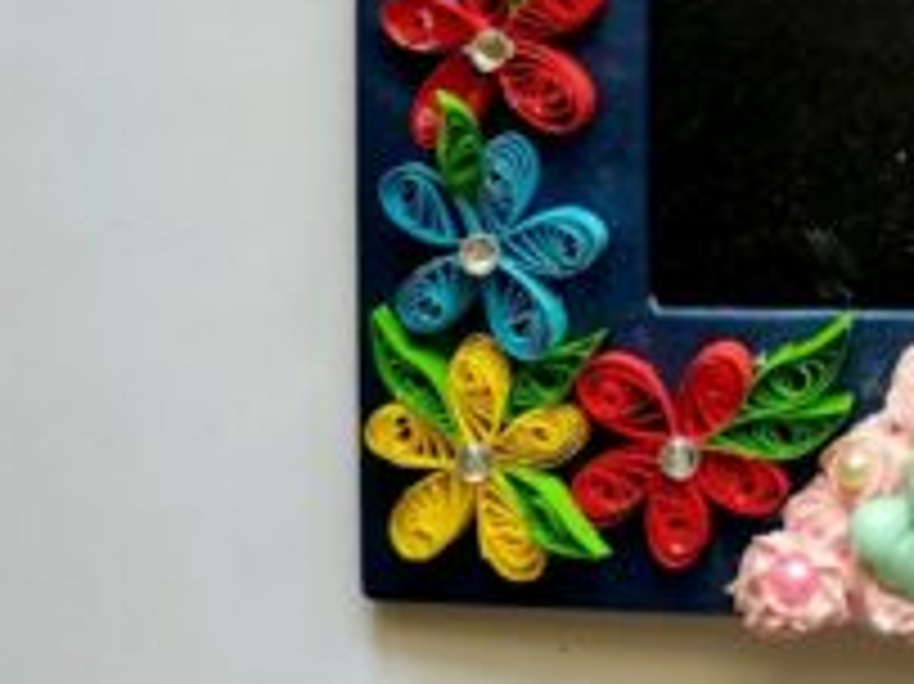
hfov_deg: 23.8
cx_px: 1004
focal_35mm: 77
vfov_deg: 17.9
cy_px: -207
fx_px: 2032
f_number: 2.2
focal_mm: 3.83
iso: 80
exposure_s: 1/30
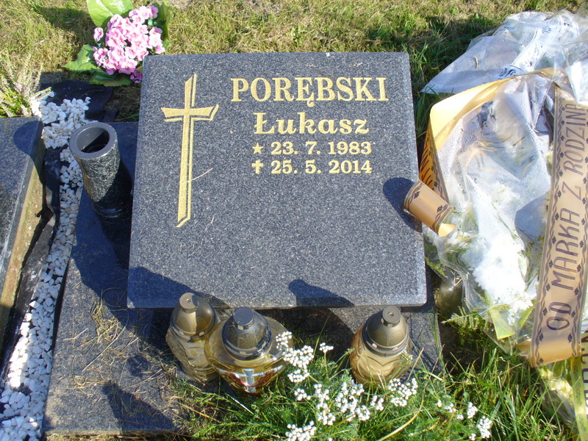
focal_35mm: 37
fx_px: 628
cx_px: 294
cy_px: 220
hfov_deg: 50.1
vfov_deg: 38.7
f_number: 5.6
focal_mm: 6.1
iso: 80
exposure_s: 1/125
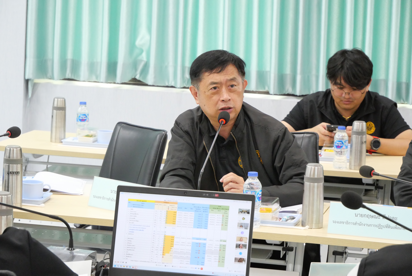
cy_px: 138
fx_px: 1420
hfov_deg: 16.5
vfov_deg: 11.1
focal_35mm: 124
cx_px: 206
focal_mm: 60
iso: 3200
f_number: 5.6
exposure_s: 1/50
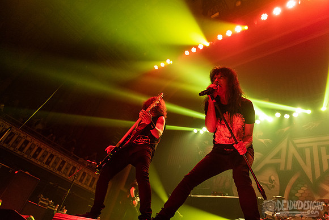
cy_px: 110
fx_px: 219
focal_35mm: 24
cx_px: 164
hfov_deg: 73.7
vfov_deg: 53.2
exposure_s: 1/640
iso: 2500
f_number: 3.2
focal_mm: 24
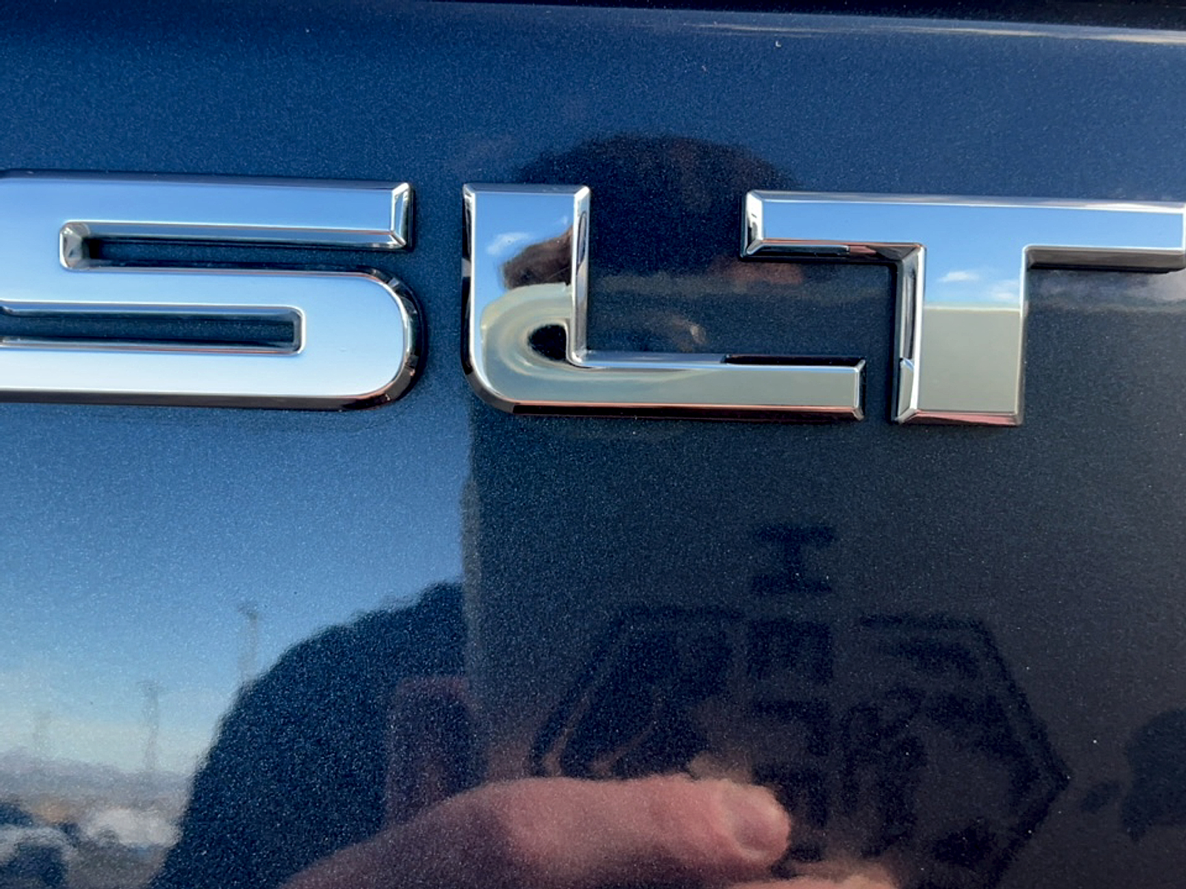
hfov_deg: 60.0
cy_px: 444
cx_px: 593
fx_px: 1028
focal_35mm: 30
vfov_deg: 46.8
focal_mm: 3
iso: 20
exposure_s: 1/120
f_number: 1.8
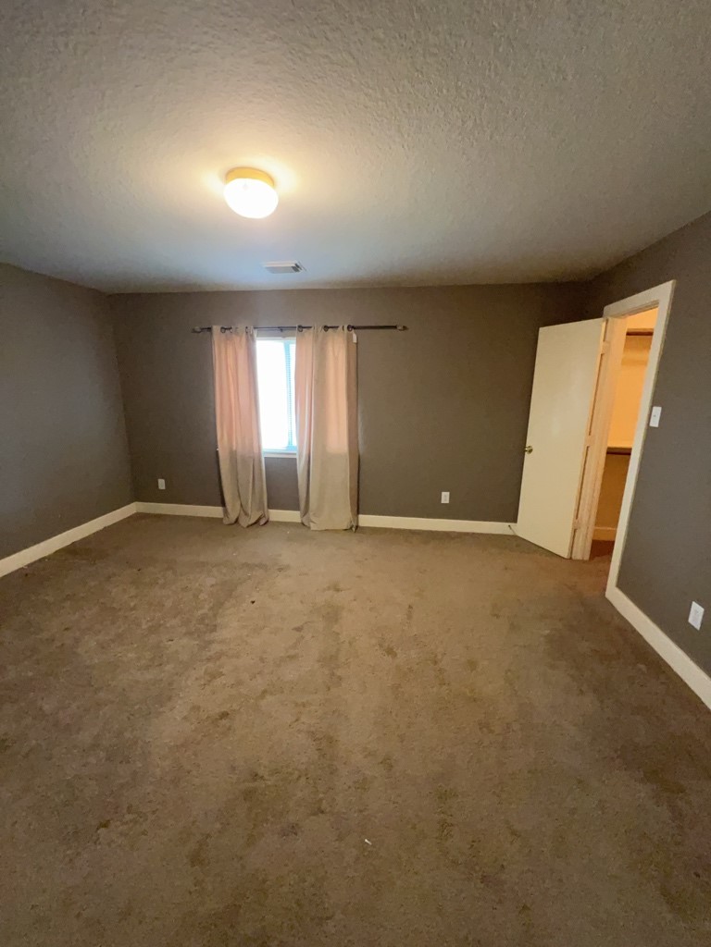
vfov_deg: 106.2
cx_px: 356
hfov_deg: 89.9
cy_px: 474
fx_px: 356
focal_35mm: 13
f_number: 1.8
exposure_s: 1/60
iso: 640
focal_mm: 1.57
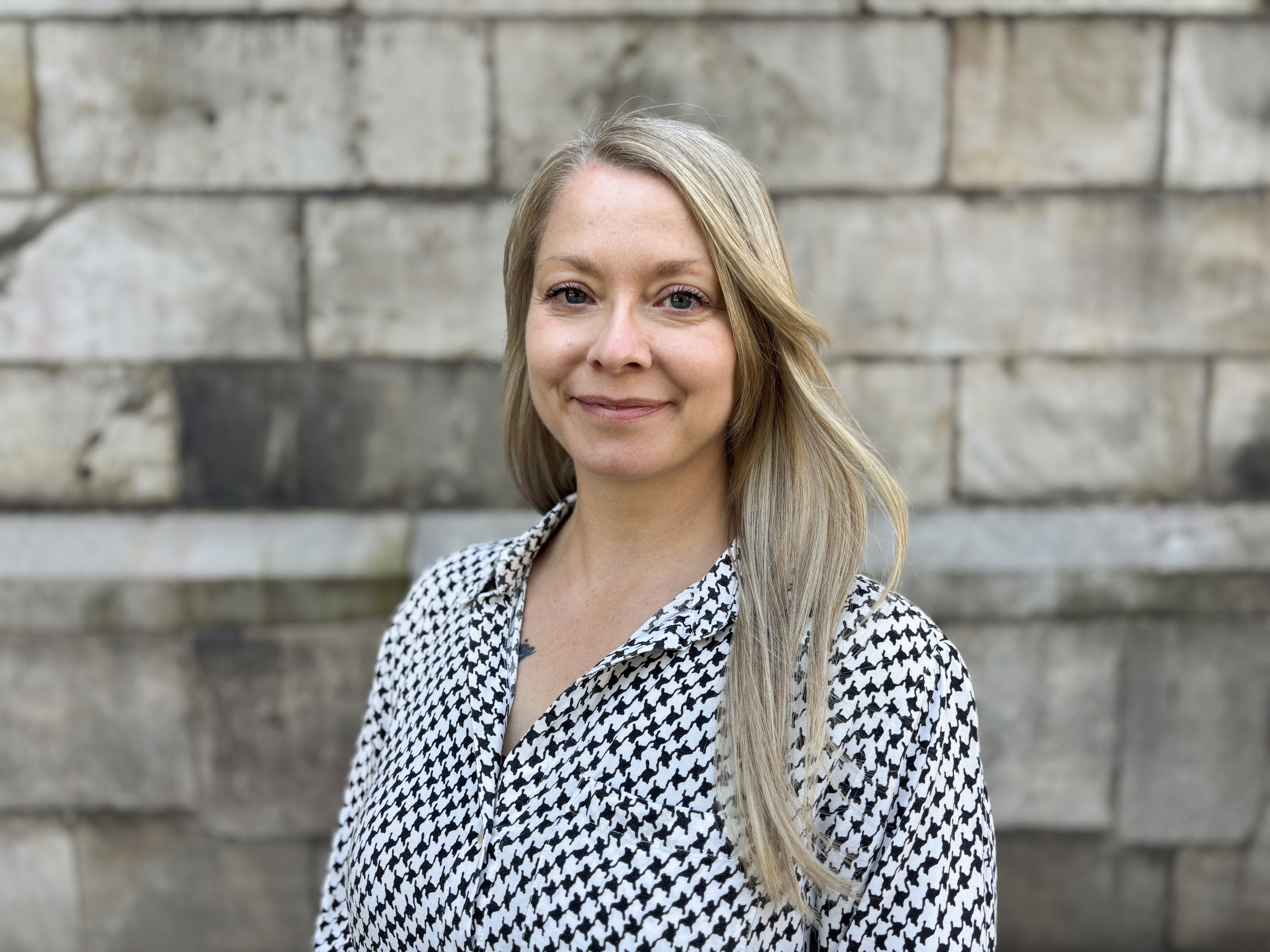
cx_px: 635
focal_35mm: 26
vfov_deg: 53.1
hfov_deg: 67.3
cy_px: 476
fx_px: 954
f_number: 1.6
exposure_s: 1/254
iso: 40
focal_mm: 5.96
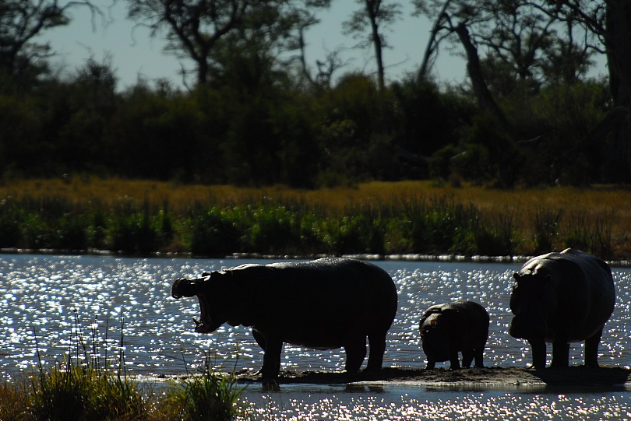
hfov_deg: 3.6
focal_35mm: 567
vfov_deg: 2.4
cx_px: 294
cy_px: 197
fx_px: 9943
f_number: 4.8
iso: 200
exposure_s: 1/3200
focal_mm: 340
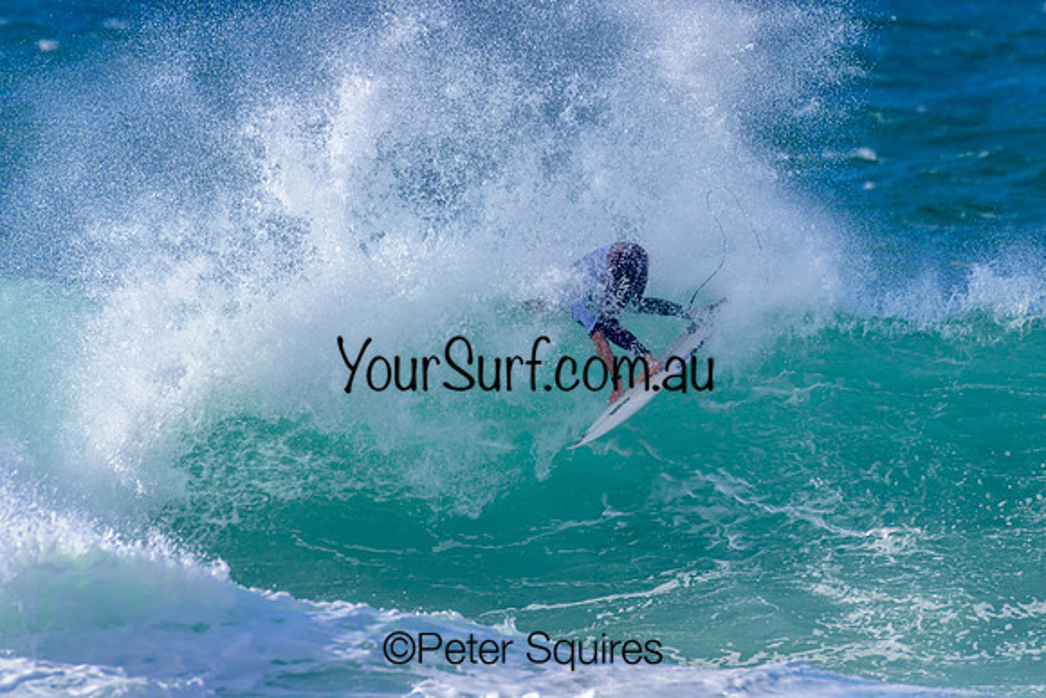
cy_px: 349
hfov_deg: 2.1
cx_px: 523
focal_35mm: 1000
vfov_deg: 1.4
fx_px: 29061
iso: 900
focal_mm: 1000
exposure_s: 1/2500
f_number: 11
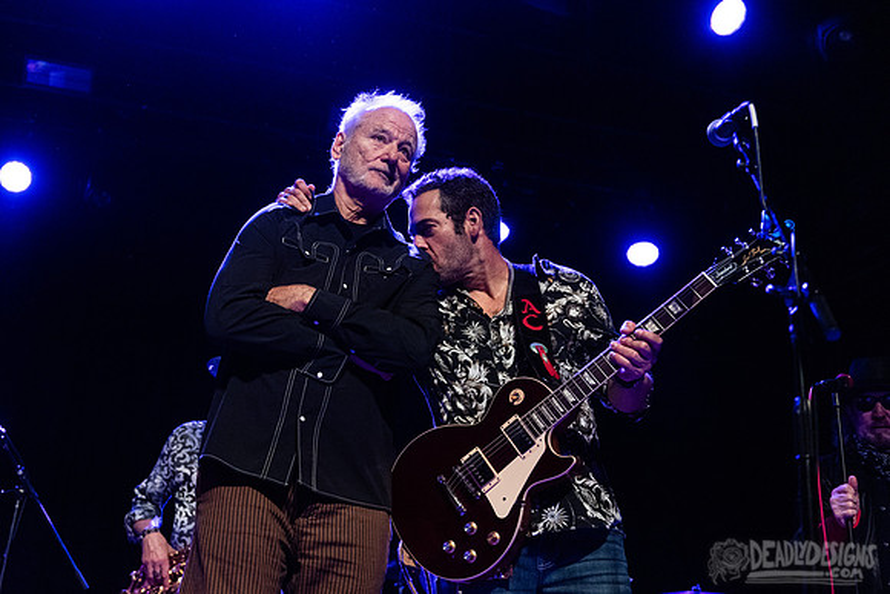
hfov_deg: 42.1
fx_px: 1149
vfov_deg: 29.0
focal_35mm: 46
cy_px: 276
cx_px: 351
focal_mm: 38
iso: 2500
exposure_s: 1/1000
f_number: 3.2
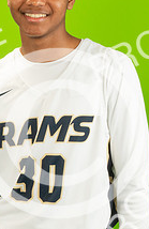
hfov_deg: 11.0
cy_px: 92
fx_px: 771
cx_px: 26
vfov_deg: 16.9
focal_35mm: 122
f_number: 20
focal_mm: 28
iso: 800
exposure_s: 1/60
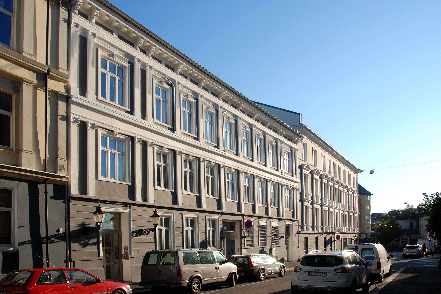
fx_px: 331
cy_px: 147
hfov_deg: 67.4
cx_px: 220
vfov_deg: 47.9
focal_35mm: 27
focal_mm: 18
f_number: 10
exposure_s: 1/400
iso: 400
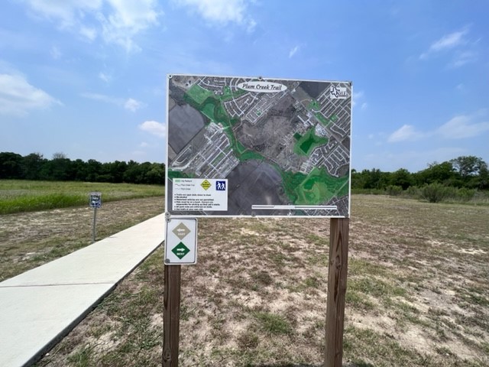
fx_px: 184
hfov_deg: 106.2
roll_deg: -0.5
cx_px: 244
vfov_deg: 89.9
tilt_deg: -3.0
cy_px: 184
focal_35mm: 13
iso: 32
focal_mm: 1.57
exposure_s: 1/2597
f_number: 1.8
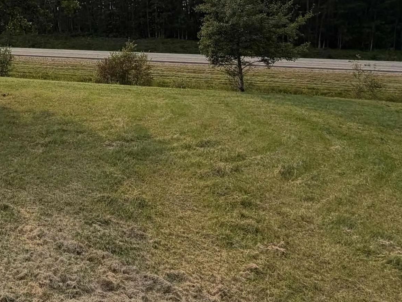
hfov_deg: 40.8
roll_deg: -0.1
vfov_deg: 36.1
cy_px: 25
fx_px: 430
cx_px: -35
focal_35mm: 37
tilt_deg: -0.9
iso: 20
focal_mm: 2.22
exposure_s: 1/1339
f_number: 2.2
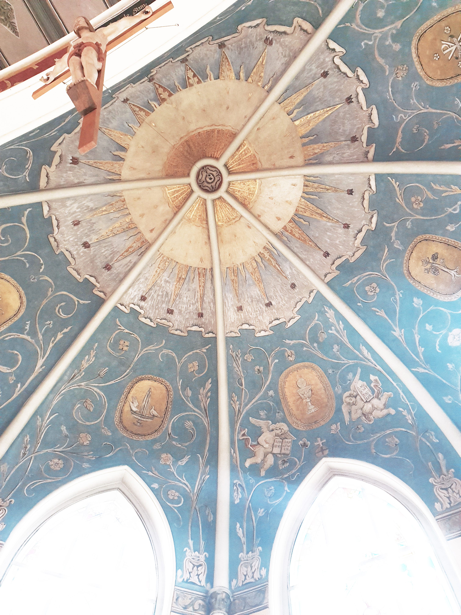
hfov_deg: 53.1
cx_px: 230
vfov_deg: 67.3
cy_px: 308
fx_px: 462
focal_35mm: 26
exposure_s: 1/33
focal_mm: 4.3
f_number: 1.5
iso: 320
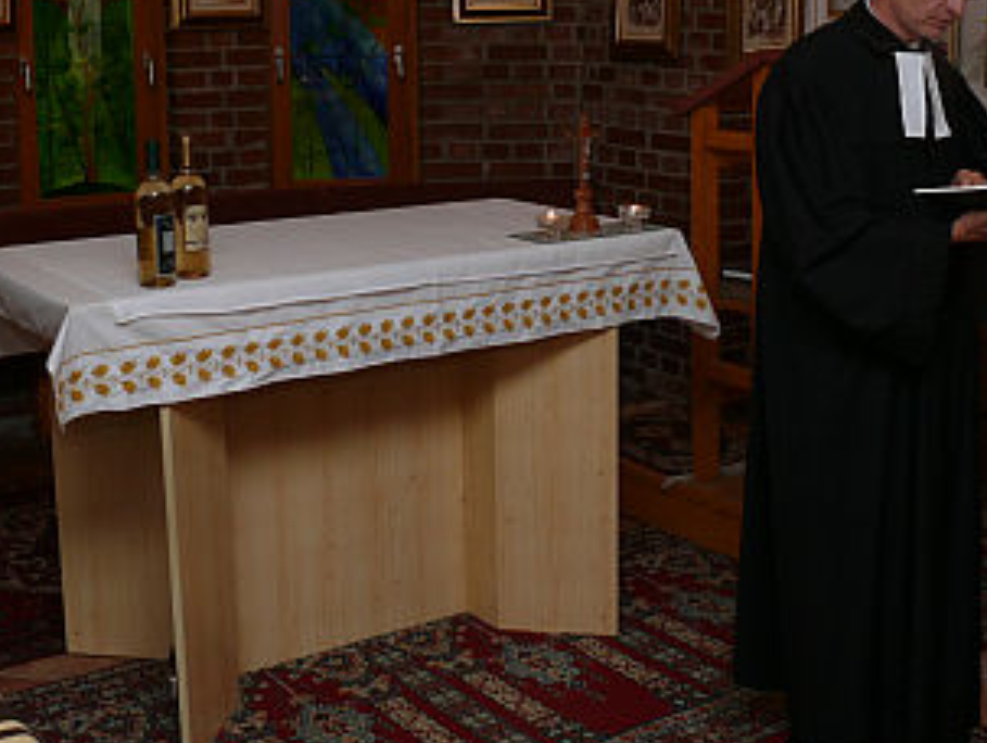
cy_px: 218
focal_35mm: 52
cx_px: 612
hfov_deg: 36.6
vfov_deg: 27.8
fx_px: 1484
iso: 100
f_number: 4
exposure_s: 1/30
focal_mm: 7.4
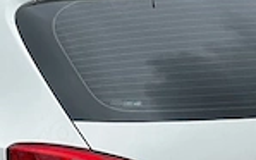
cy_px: 212
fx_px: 2295
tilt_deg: -7.8
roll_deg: +0.6
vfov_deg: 4.0
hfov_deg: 6.4
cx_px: 48
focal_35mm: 329
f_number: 2.8
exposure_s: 1/304
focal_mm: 9
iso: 32
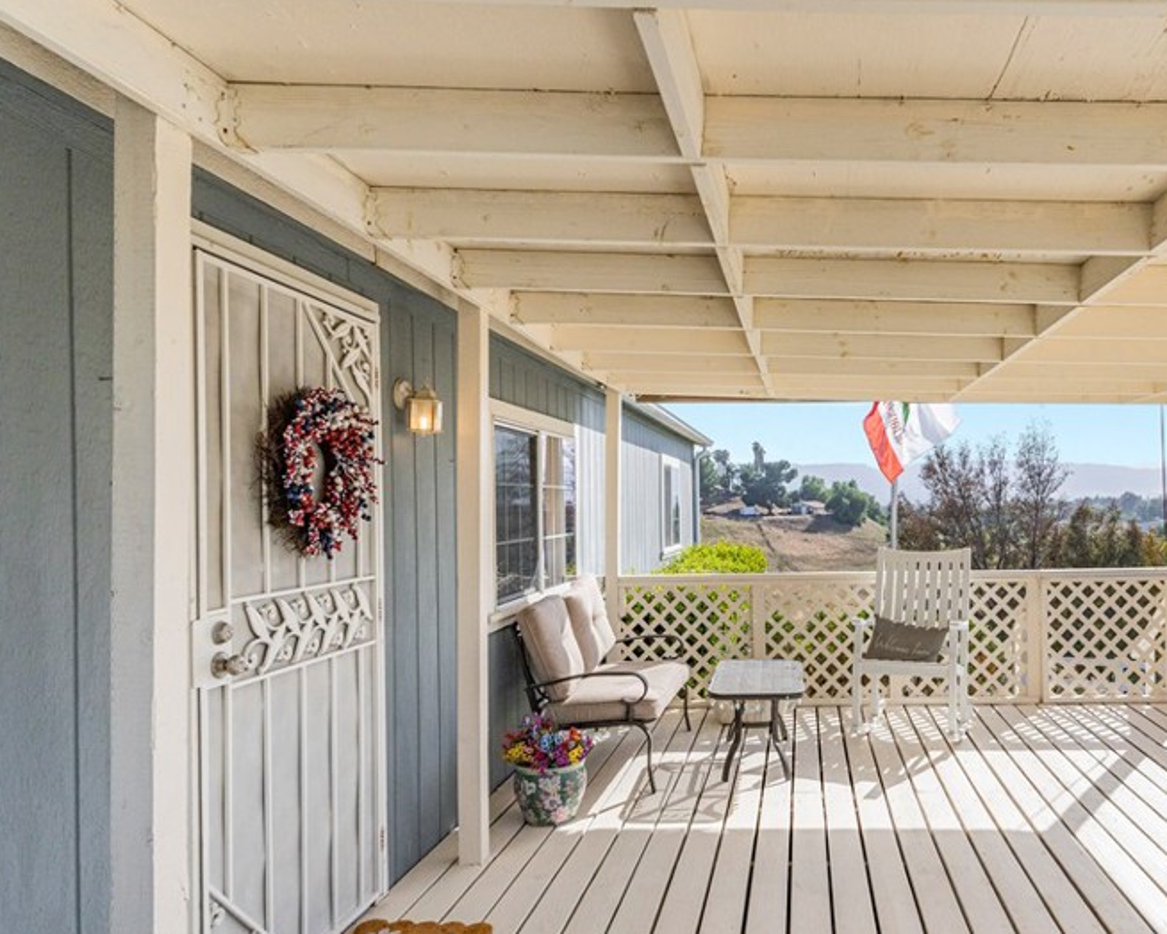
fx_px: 863
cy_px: 497
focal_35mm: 25
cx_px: 792
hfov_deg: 66.0
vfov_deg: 56.7
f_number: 6.3
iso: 800
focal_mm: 17
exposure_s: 1/4000
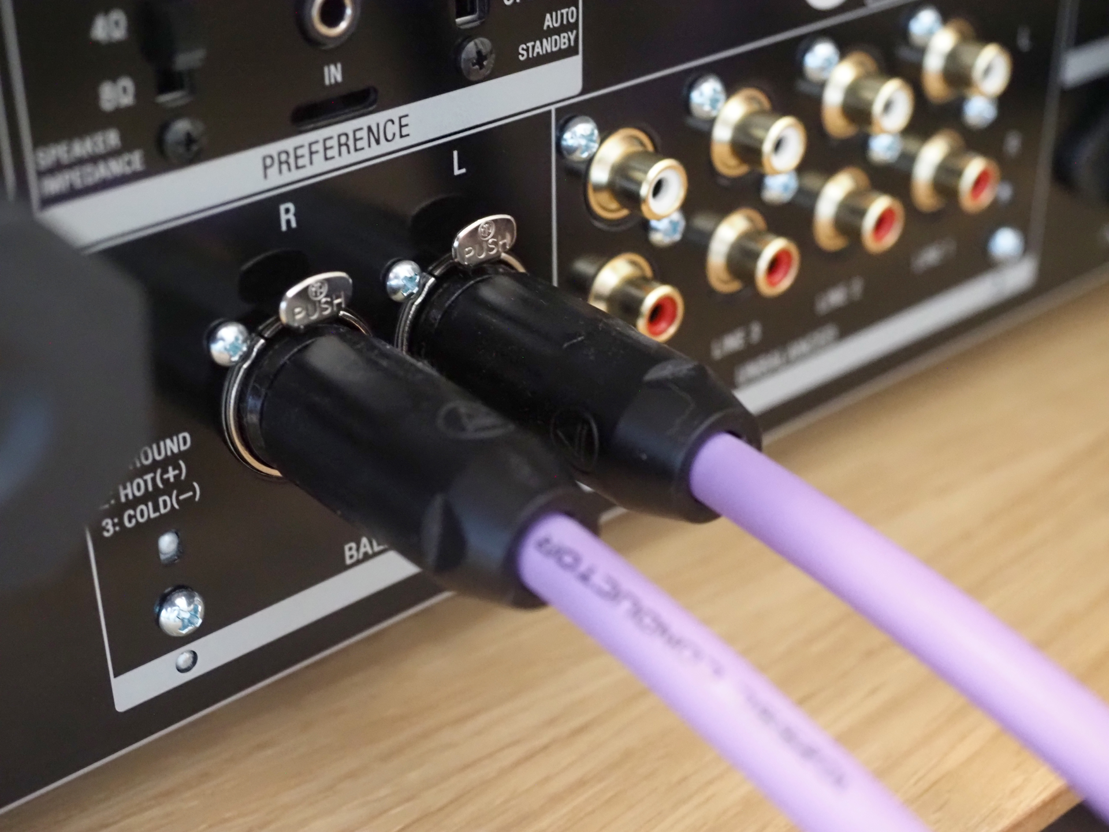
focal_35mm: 56
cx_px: 554
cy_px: 416
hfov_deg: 34.3
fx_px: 1794
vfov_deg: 26.1
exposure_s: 1/8
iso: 6400
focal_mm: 28
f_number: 4
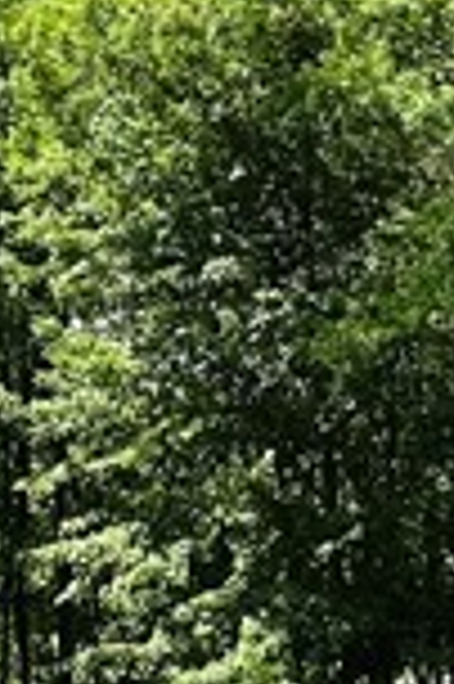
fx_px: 1858
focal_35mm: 98
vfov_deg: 20.8
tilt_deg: +8.5
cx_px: 467
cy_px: 364
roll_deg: +0.7
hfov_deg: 13.7
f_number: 2.2
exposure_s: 1/666
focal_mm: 2.22
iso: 40
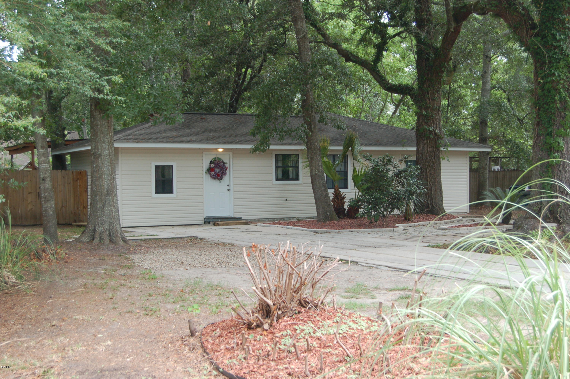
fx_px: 830
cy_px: 190
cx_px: 285
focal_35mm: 52
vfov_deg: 25.7
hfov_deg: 37.9
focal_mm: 35
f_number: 5
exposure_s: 1/100
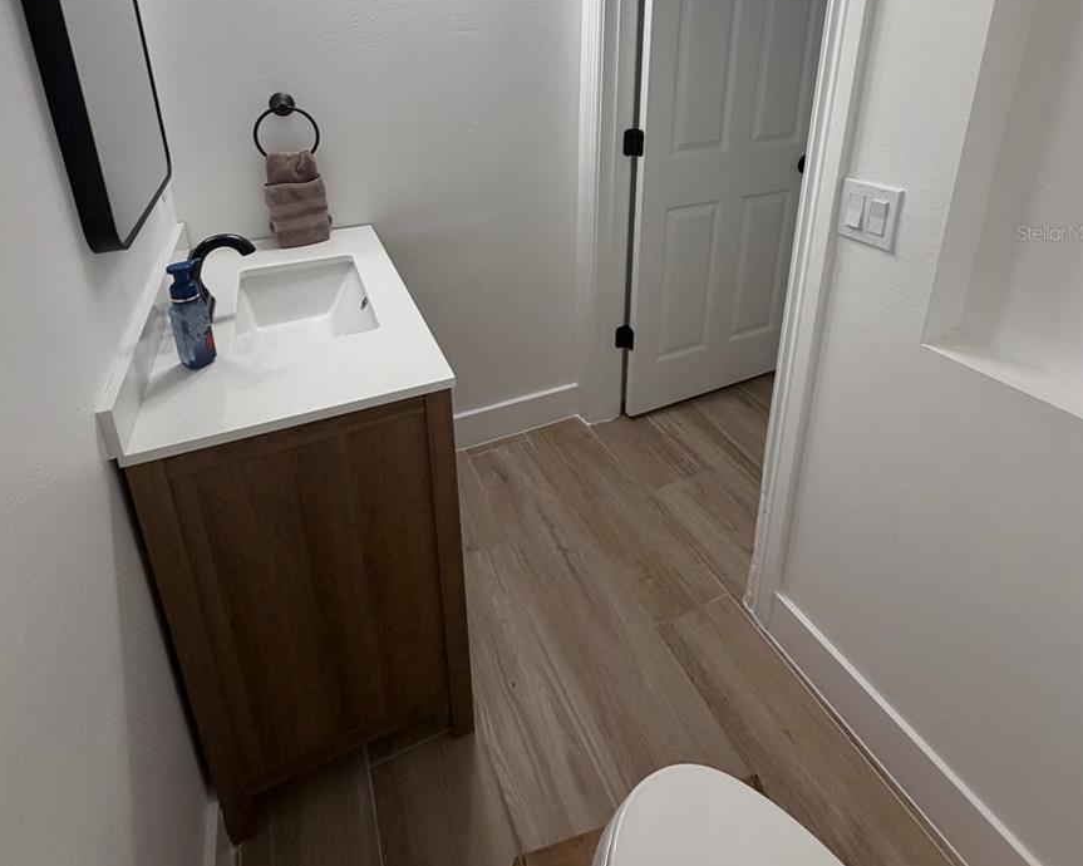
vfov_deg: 67.0
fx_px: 609
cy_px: 232
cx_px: 541
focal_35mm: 19
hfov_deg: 83.3
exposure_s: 1/120
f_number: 2.2
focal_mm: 2.22
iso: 160
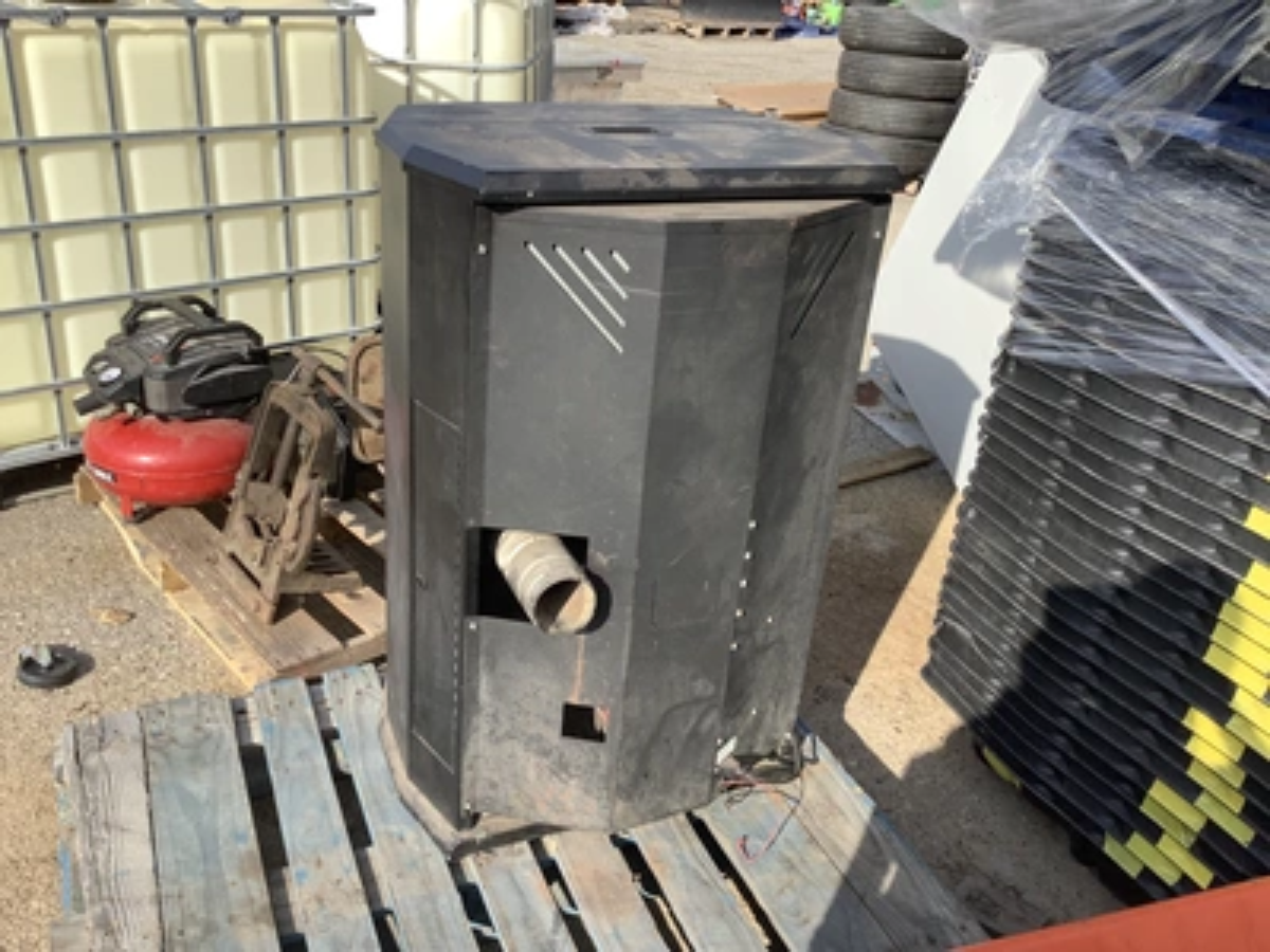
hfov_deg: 58.4
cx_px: 635
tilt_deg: -32.1
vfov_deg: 45.4
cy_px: 476
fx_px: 1137
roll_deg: -0.7
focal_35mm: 31
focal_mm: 3.3
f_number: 2.4
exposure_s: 1/823
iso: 25
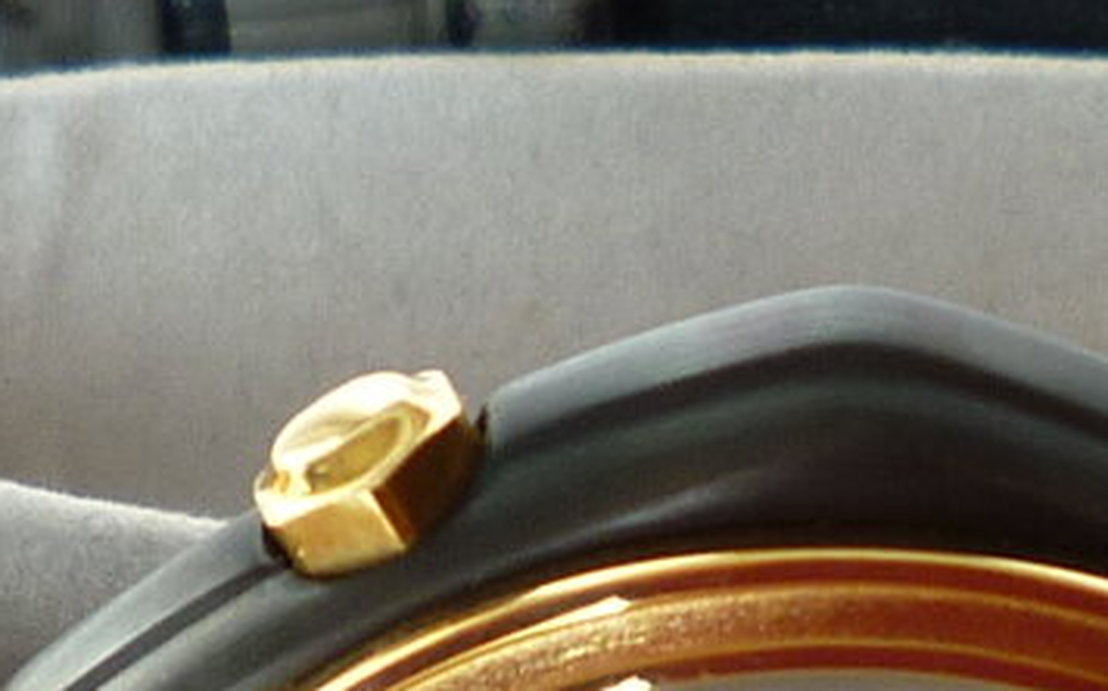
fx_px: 5251
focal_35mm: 174
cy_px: 968
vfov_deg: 7.4
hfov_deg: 12.0
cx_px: 784
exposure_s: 1/60
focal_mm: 5.2
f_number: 3.3
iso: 80
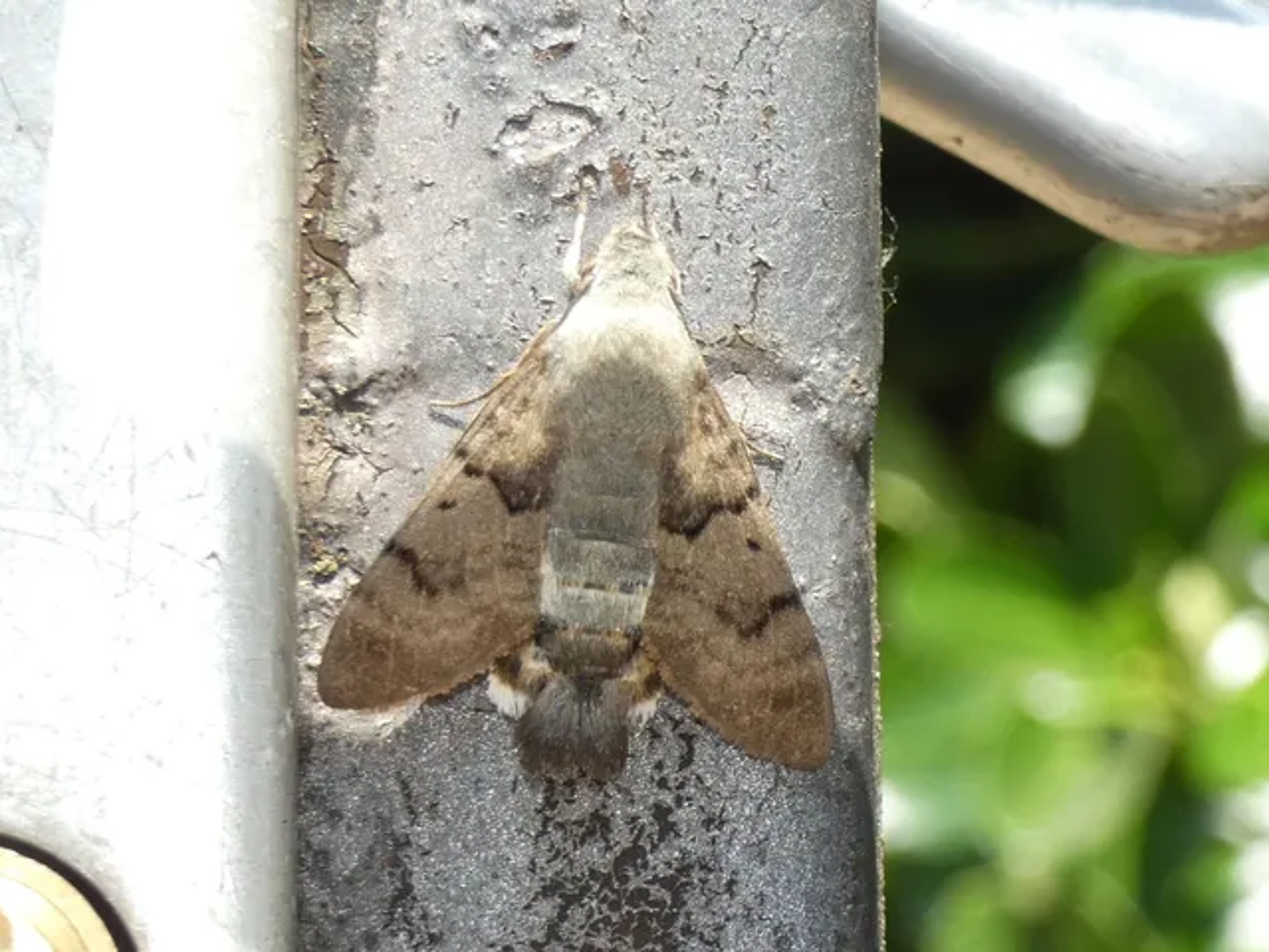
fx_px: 6489
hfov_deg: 11.2
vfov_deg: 8.4
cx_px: 634
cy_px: 476
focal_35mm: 177
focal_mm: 31.7
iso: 80
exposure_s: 1/100
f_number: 5.5
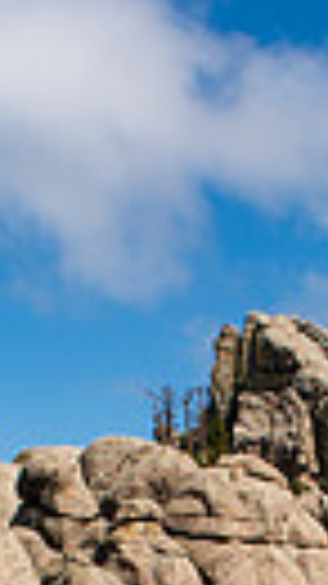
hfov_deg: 10.8
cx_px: 247
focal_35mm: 112
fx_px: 1734
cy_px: 720
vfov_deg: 18.1
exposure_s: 1/400
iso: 180
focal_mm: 24
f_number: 11
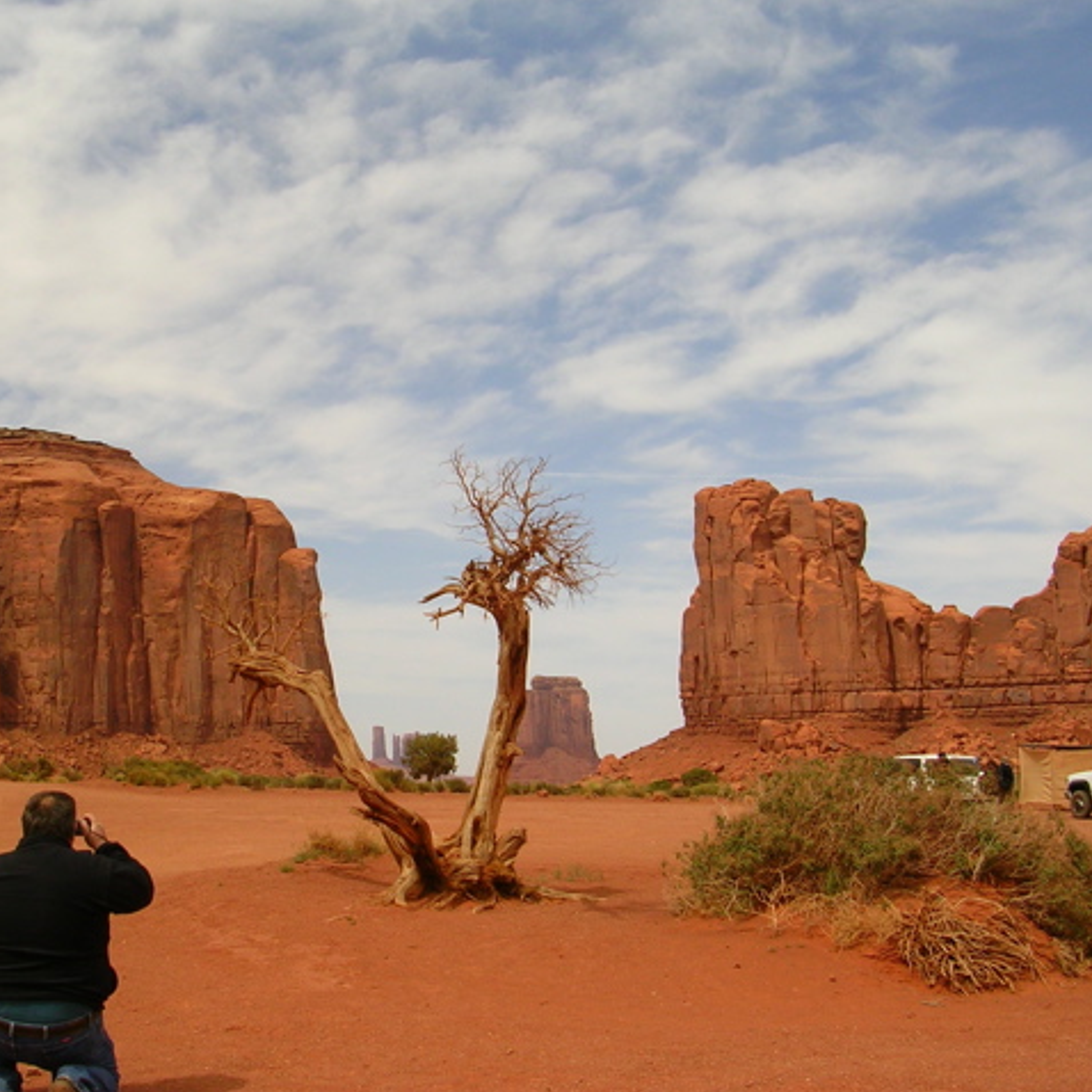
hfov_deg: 37.5
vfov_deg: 37.6
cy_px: 546
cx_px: 457
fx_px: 1606
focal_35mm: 45
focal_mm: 5.8
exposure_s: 1/378
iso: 50
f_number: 5.6
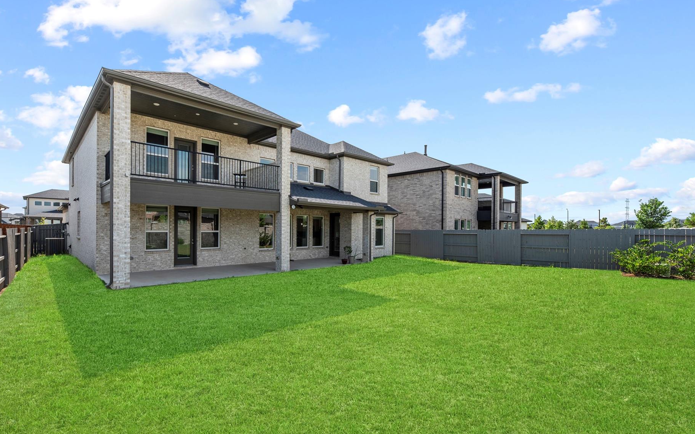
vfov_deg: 71.2
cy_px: 227
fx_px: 303
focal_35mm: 16
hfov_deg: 97.6
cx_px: 320
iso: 100
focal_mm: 14
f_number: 8
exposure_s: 1/250
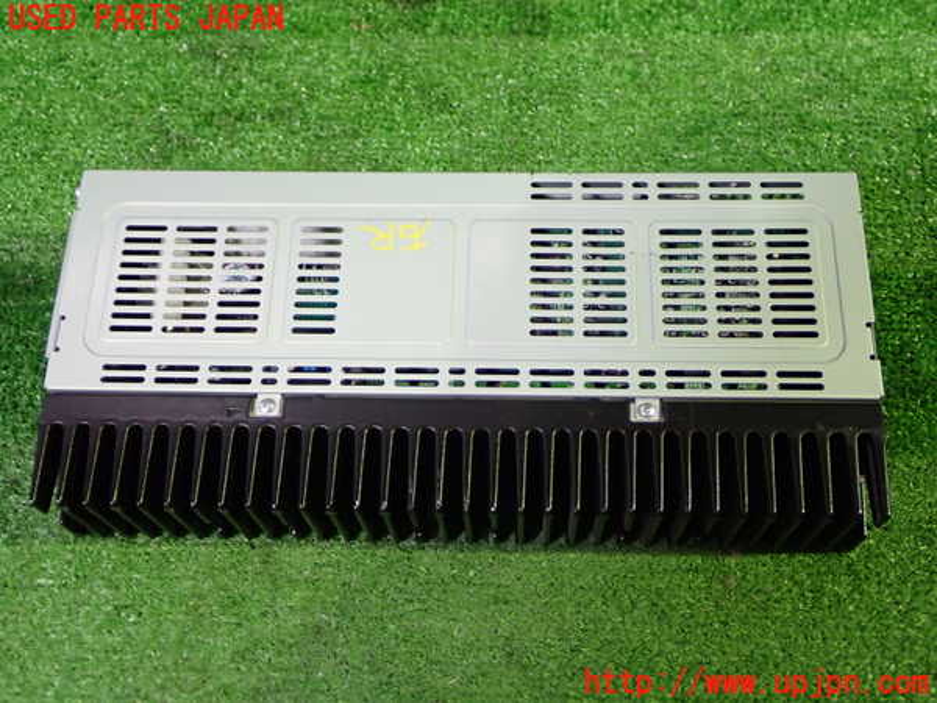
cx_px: 468
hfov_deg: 45.8
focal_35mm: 41
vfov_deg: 35.1
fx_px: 1110
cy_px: 352
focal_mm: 7.31
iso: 640
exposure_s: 1/40
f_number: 2.8
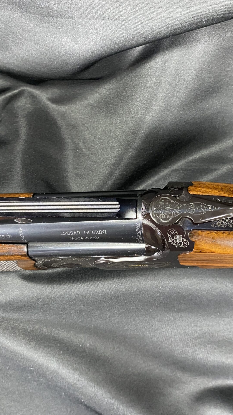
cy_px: 208
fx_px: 417
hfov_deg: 31.0
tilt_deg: -73.6
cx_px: 155
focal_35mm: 38
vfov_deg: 52.8
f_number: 1.8
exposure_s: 1/60
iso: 500
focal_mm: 4.25
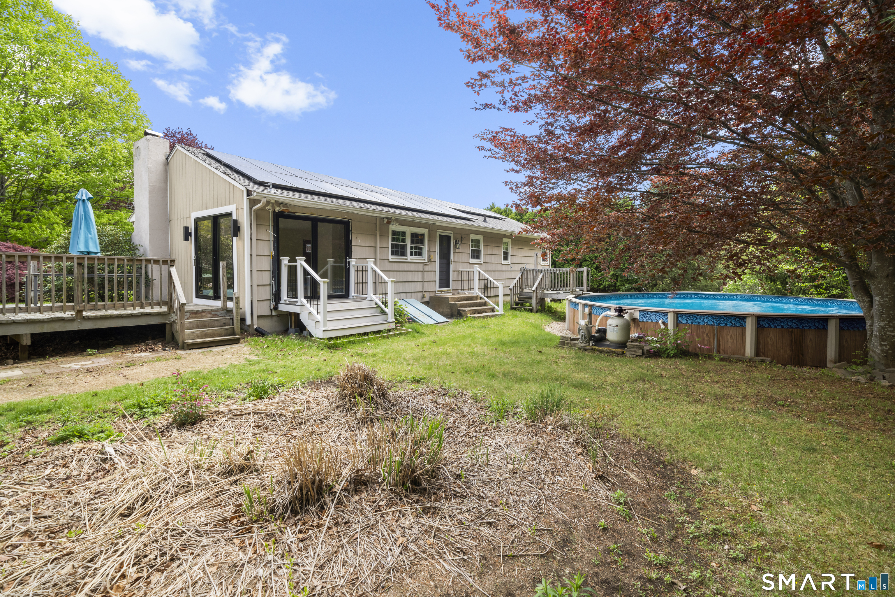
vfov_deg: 73.7
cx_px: 448
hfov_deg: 96.7
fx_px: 398
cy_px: 298
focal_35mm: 16
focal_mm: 16
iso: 400
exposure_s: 1/200
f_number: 7.1
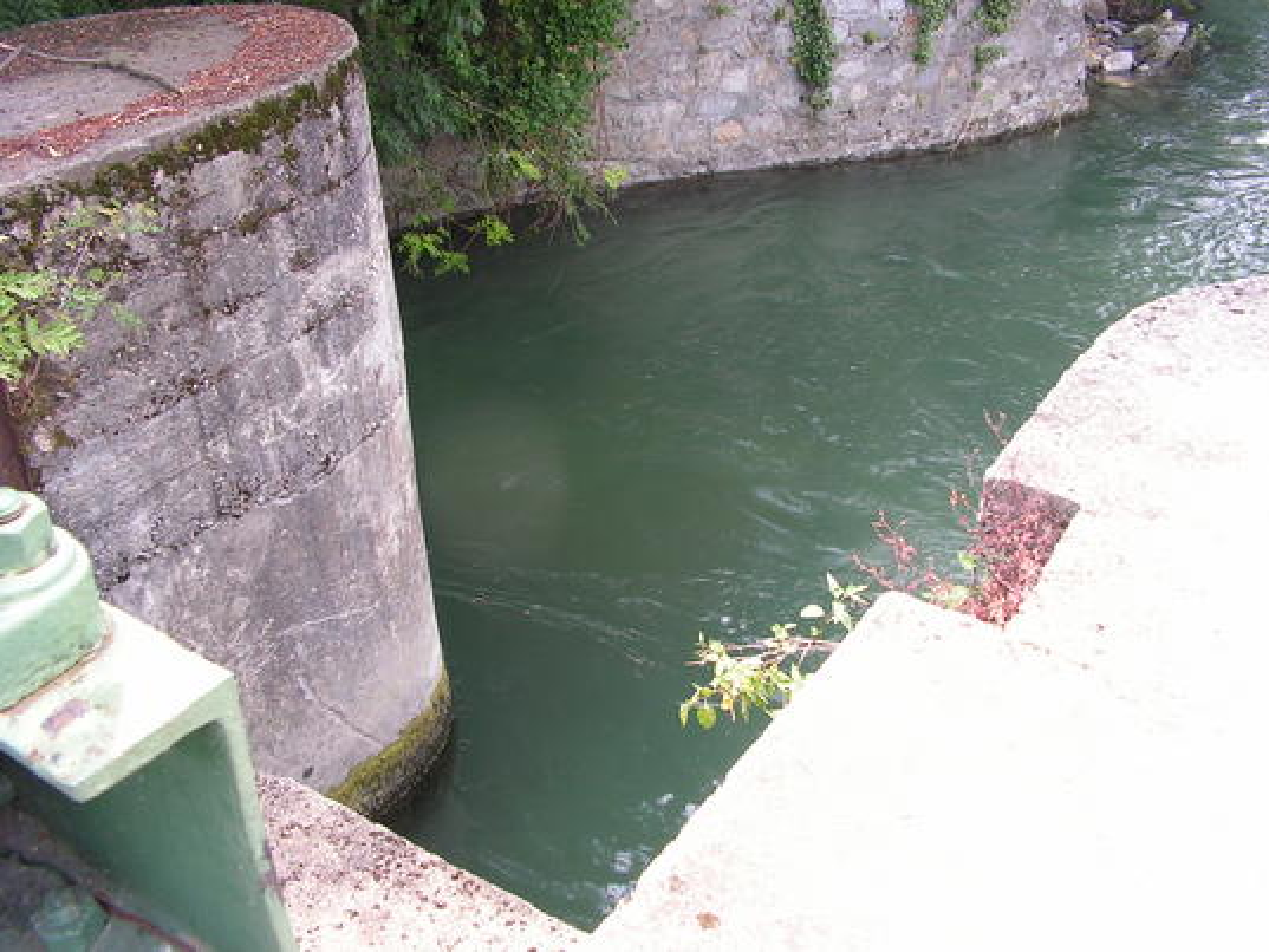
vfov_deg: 39.7
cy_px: 476
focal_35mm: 36
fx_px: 1320
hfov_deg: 51.3
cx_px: 634
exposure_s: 1/50
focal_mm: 6
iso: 64
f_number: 4.8
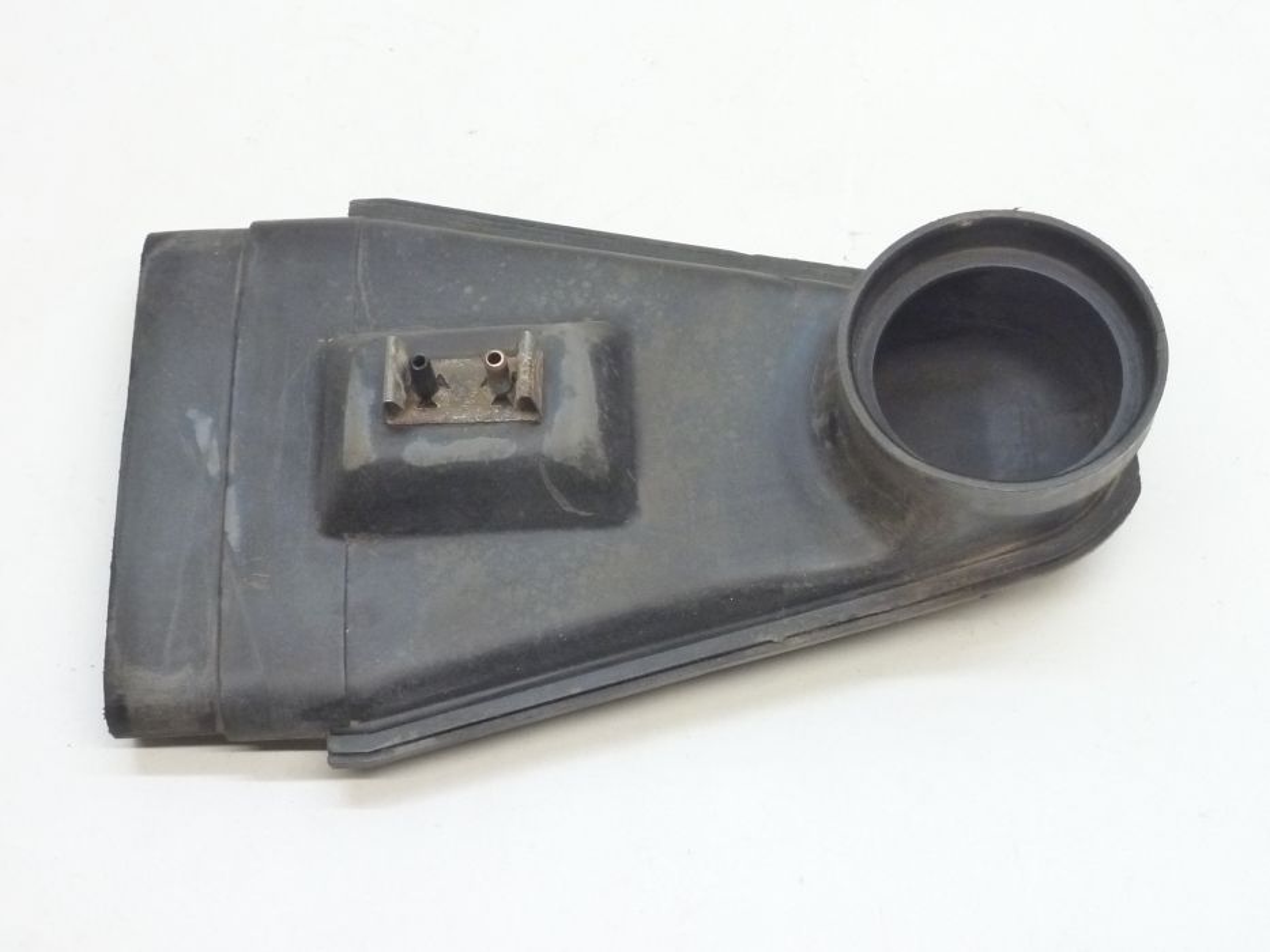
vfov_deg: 34.4
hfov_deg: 44.8
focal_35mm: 42
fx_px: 1541
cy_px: 476
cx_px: 635
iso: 400
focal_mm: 6.9
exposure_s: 1/10
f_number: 3.7
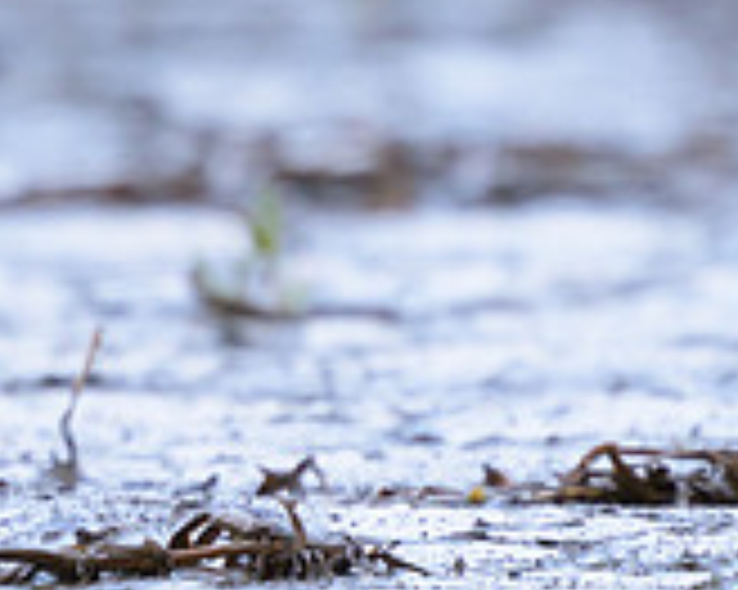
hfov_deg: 0.6
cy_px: -1
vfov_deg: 0.5
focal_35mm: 3430
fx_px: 74873
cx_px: 739
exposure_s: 1/320
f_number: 4
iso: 900
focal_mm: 560
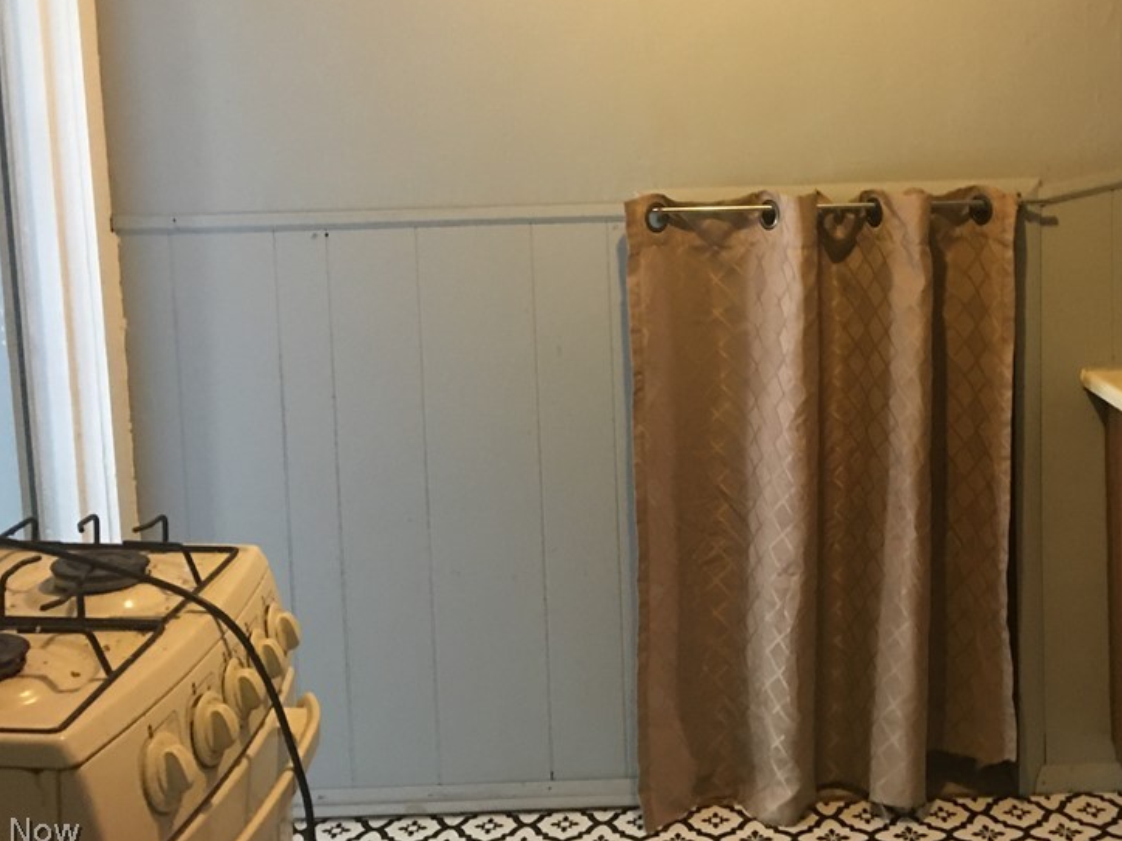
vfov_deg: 34.7
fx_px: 1329
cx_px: 713
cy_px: 262
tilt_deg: -3.0
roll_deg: +1.4
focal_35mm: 41
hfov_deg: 45.3
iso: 125
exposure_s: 1/8
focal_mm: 4.15
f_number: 2.2
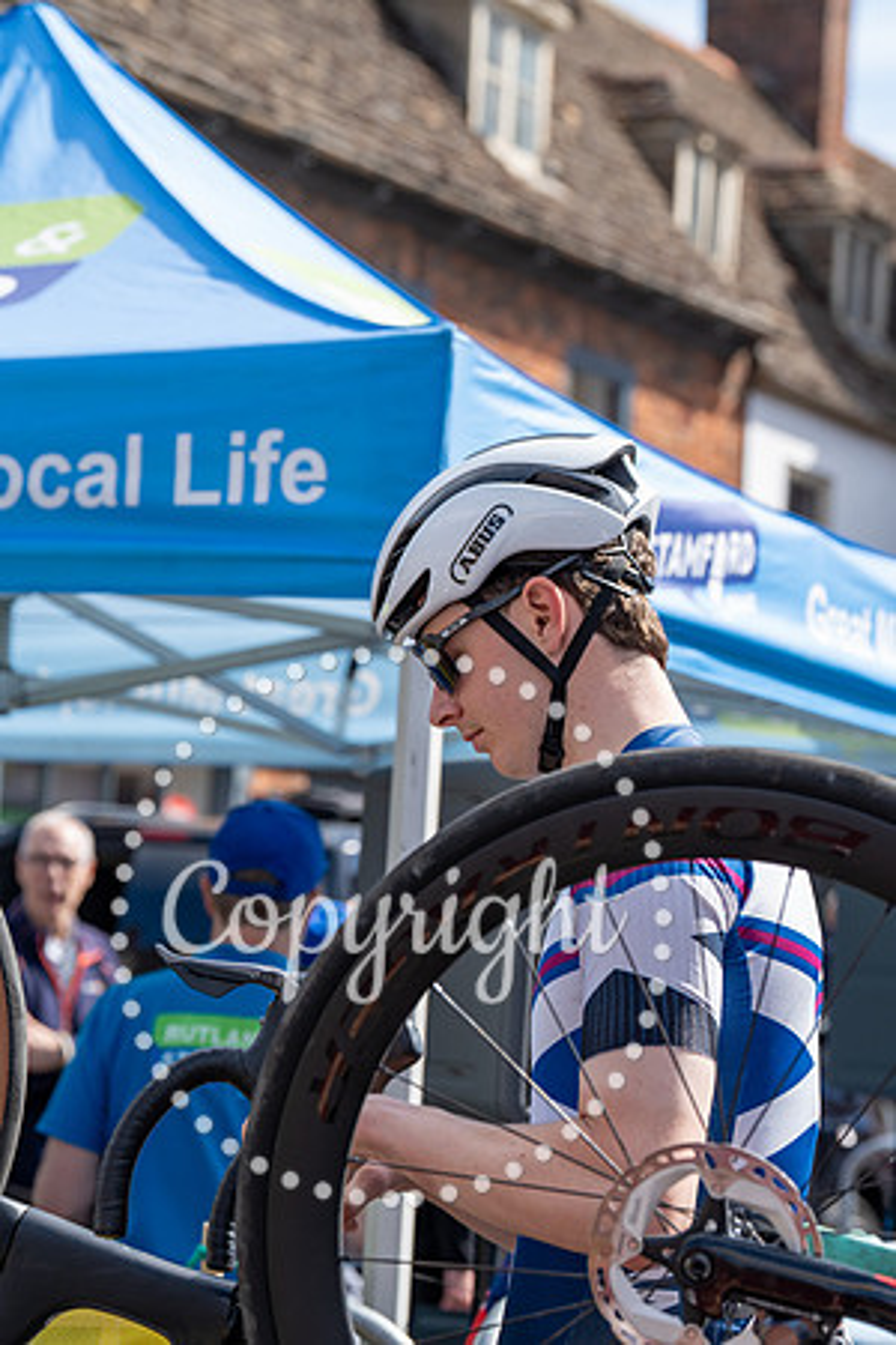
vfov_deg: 21.2
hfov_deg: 14.3
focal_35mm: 96
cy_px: 672
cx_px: 448
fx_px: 3584
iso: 400
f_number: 5.6
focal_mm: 96
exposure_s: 1/1000
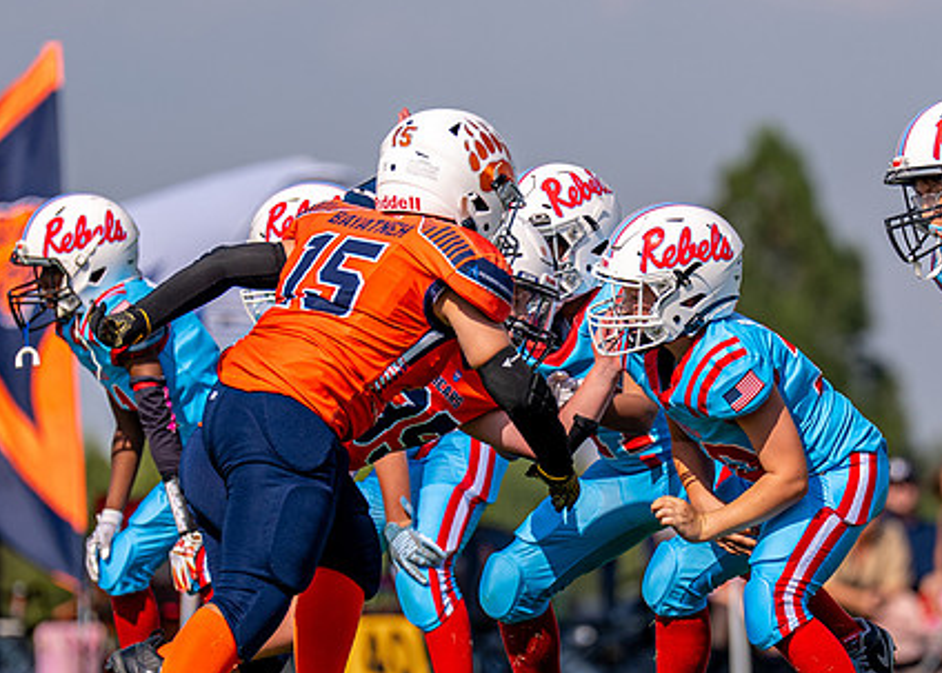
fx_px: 13968
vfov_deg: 2.8
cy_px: 439
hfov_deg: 3.9
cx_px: 682
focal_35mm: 522
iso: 125
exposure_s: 1/4000
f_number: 2.8
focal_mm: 200
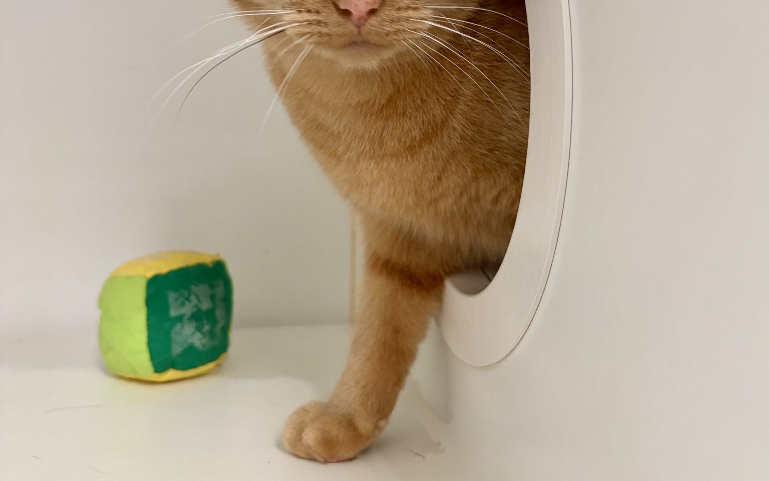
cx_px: 386
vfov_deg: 33.5
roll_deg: -1.4
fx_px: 775
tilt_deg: +3.7
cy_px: 102
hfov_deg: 52.7
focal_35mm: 37
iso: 160
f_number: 1.6
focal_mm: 5.96
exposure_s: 1/50
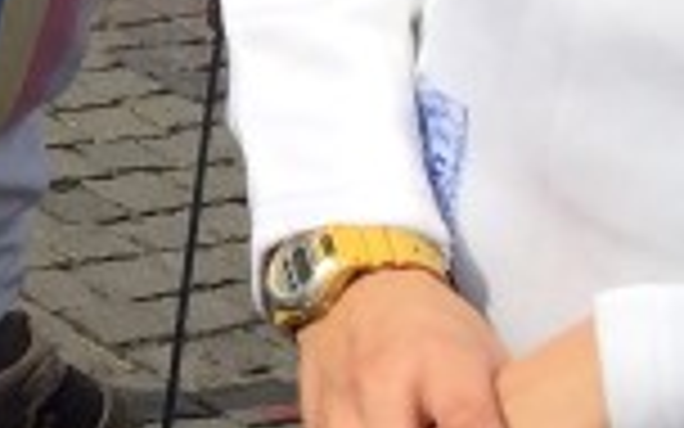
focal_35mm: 214
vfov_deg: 6.0
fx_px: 3989
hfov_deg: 8.3
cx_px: -1359
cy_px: -433
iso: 32
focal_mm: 4.12
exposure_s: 1/3425
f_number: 2.2
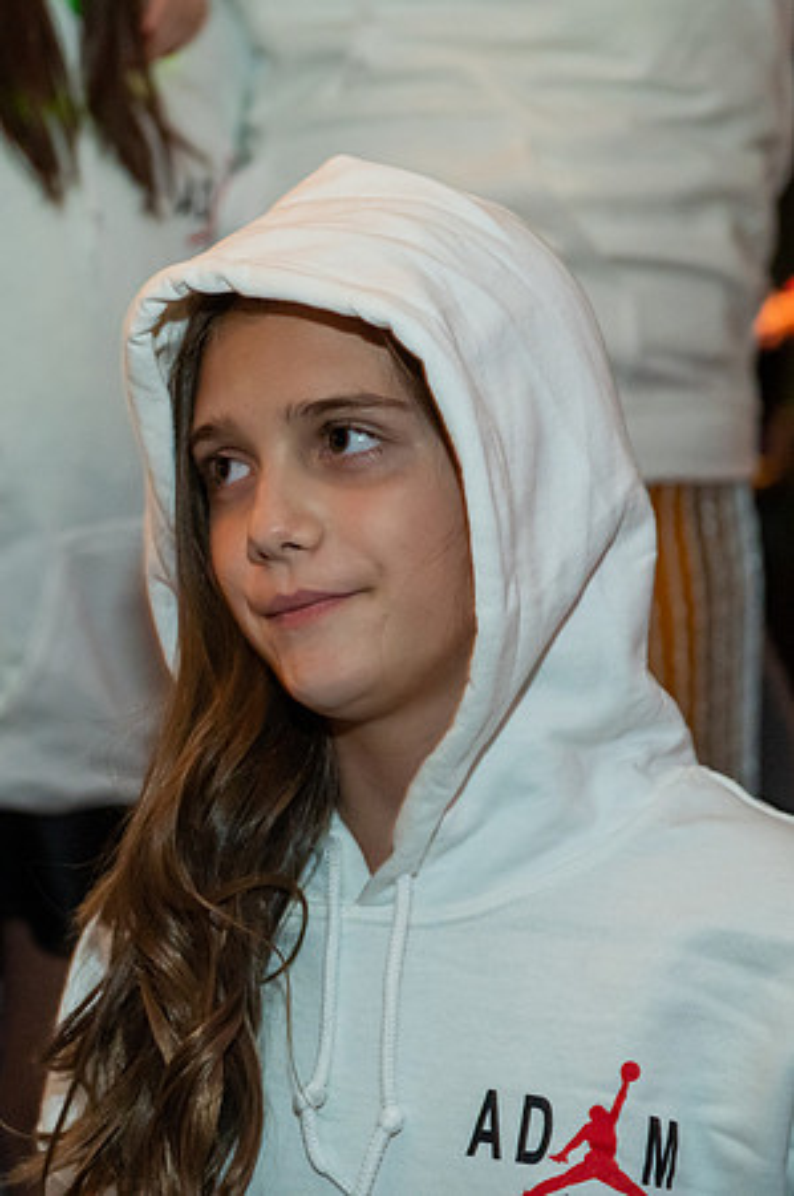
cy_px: 570
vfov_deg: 18.6
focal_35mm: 110
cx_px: 297
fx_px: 3646
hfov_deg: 12.4
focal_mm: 70
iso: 3200
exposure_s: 1/60
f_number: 4
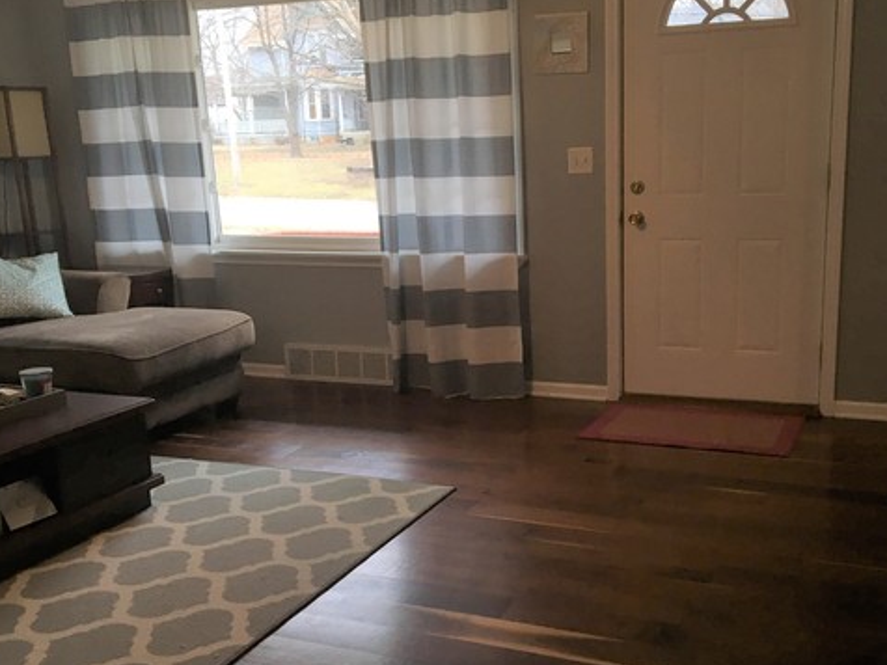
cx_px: 520
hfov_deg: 47.7
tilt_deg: -14.1
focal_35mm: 39
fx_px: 999
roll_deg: +1.4
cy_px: 374
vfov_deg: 36.8
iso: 32
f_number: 2.2
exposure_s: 1/30
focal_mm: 4.15
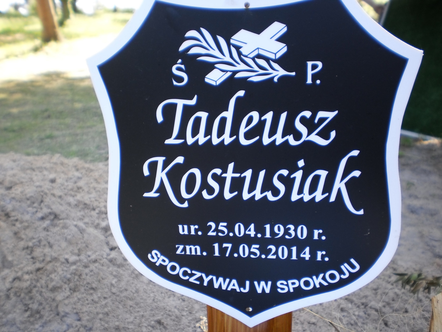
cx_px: 221
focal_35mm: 36
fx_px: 460
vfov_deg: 39.7
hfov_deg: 51.4
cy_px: 166
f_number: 3.1
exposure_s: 1/100
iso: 100
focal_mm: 6.3
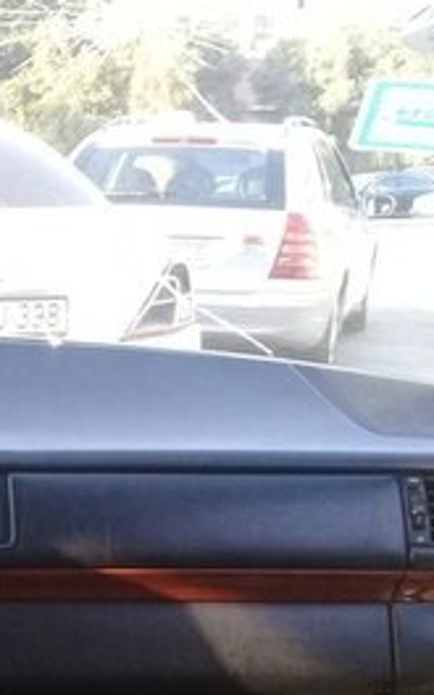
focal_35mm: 82
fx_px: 1552
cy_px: 552
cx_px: -279
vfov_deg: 24.8
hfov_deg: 14.5
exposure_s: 1/50
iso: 50
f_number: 2.2
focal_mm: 3.3
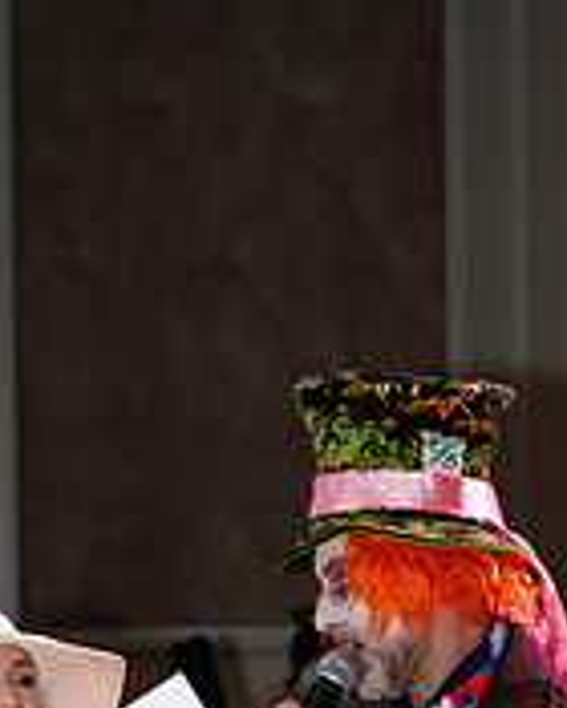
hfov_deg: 4.7
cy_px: 1137
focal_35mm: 327
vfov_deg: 5.8
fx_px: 6859
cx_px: 160
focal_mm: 105
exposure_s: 1/250
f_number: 4
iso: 2500
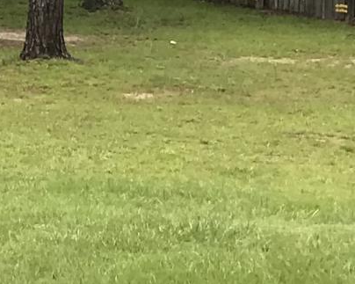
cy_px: -208
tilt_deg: +2.3
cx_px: -654
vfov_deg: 7.4
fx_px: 2132
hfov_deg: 8.3
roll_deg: -1.7
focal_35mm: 203
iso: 20
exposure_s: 1/356
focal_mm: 3.99
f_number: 1.8
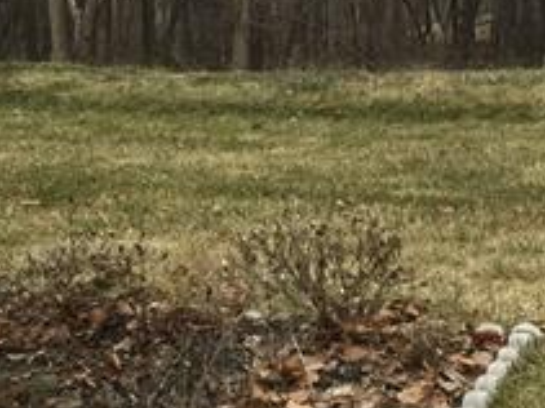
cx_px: 382
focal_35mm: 94
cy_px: 23
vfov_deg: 15.5
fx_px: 1479
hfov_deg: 20.8
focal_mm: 3.3
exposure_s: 1/120
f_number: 2.4
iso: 40
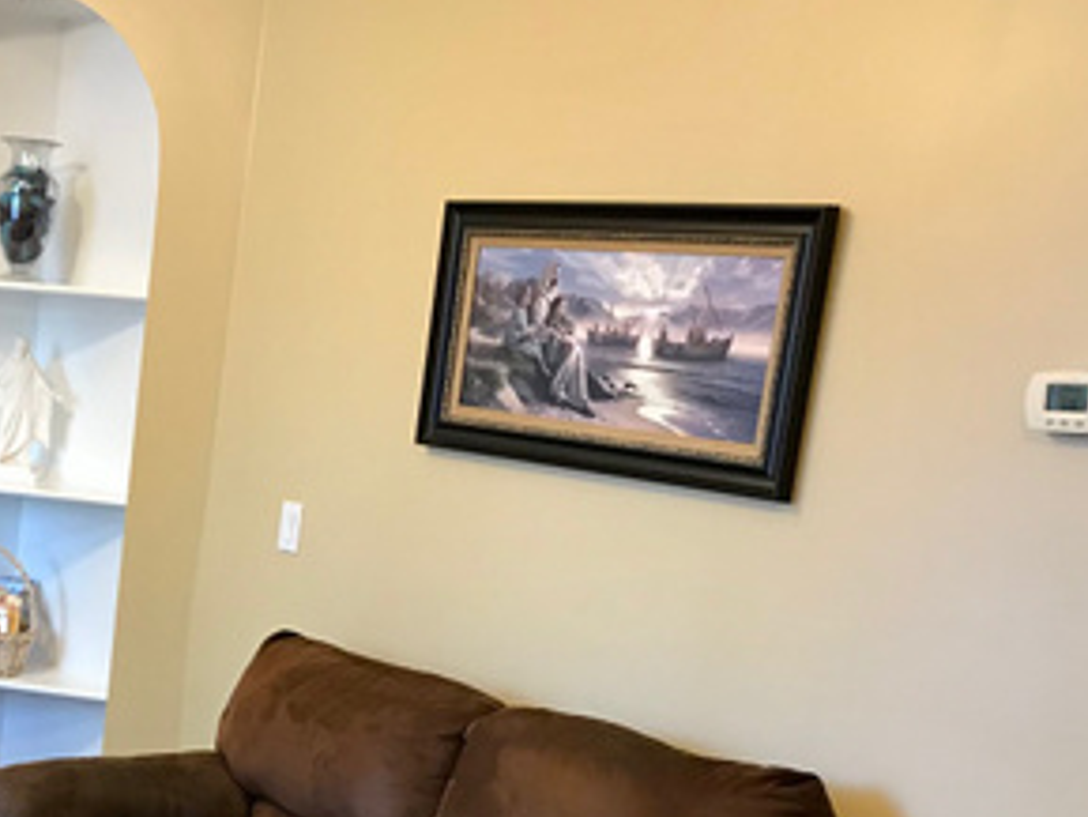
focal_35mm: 62
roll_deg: -4.9
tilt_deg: -12.0
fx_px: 1950
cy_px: 749
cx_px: 15
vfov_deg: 23.0
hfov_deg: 29.3
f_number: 1.8
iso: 40
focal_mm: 3.99
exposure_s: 1/15
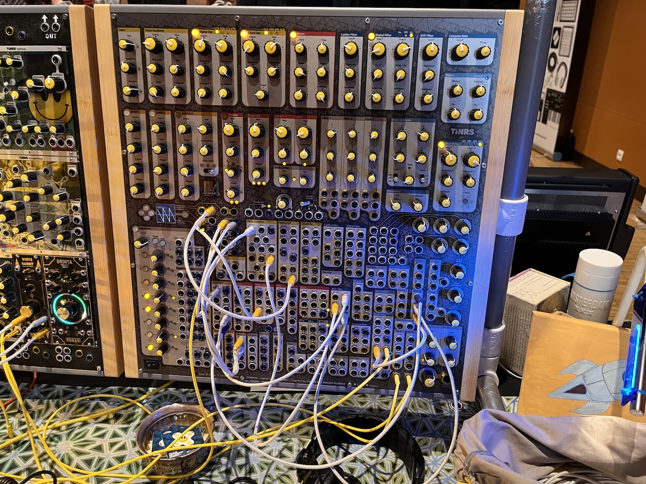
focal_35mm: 26
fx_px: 485
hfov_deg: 67.3
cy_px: 242
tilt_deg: -24.4
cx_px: 323
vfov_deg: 53.1
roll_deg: +0.2
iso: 250
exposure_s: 1/60
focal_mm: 5.1
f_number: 1.6
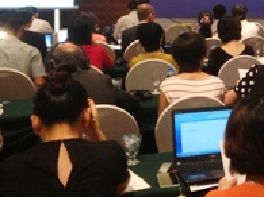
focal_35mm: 76
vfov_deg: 18.8
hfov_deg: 24.5
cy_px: -3
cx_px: 267
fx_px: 579
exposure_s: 1/20
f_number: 2.4
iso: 320
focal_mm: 4.13
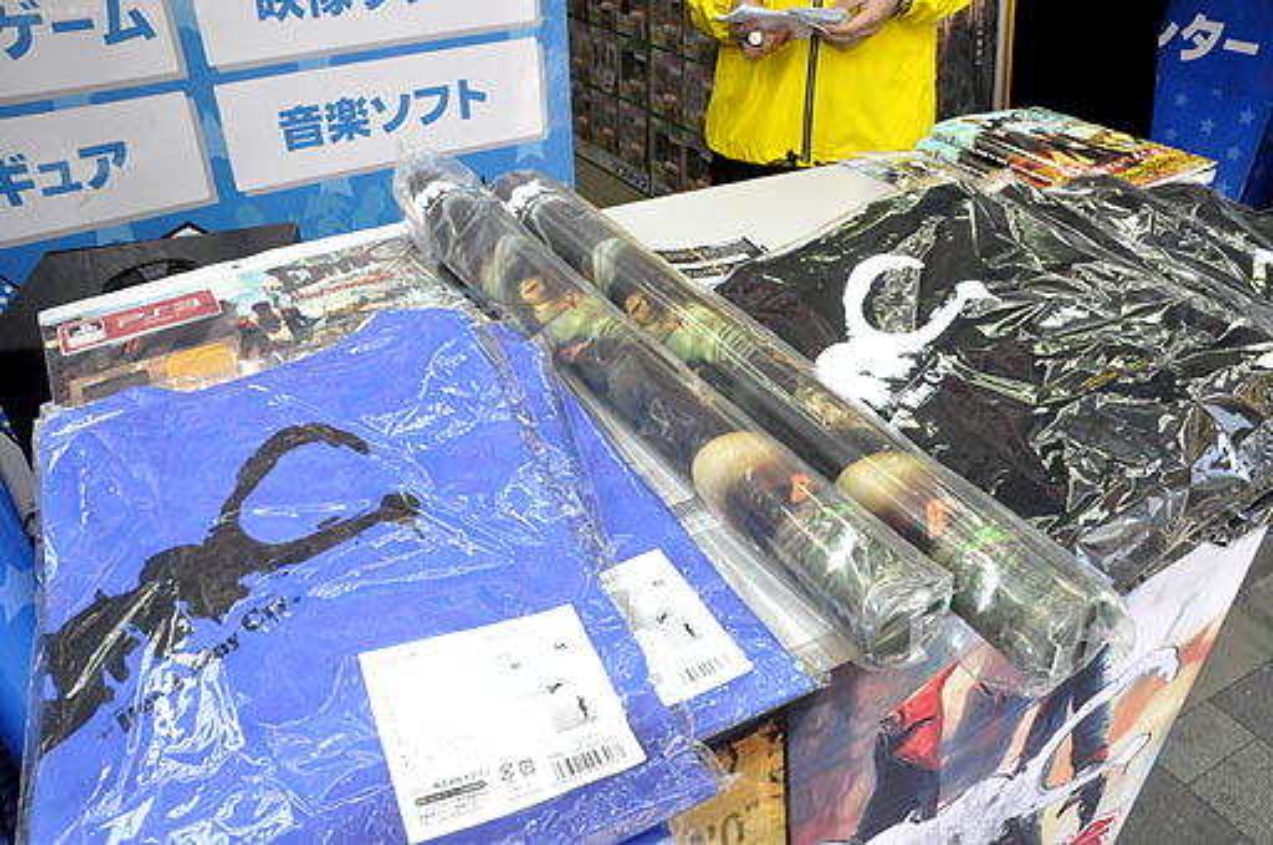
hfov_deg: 67.4
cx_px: 636
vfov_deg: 47.8
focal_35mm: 27
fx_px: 954
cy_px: 422
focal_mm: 18
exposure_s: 1/200
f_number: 22
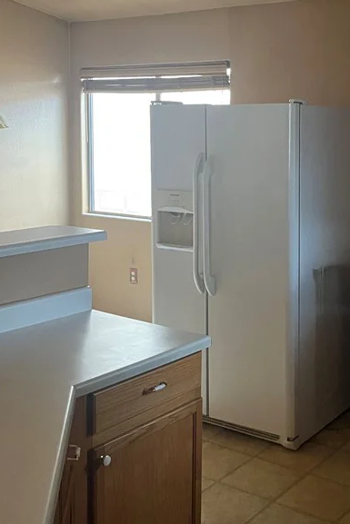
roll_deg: -0.1
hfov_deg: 27.8
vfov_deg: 40.8
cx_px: 256
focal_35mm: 48
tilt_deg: -7.9
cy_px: 197
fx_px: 700
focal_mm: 5.1
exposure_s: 1/49
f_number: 1.6
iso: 500
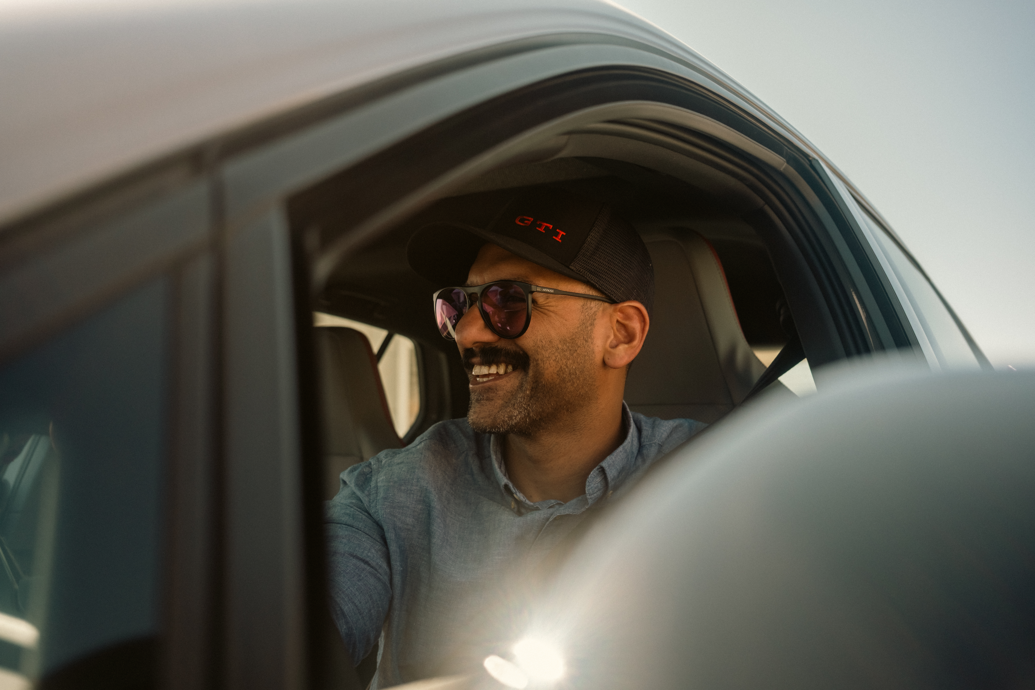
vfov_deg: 37.9
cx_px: 518
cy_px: 345
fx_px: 1006
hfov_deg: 54.4
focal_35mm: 35
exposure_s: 1/500
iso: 125
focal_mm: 23
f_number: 2.8
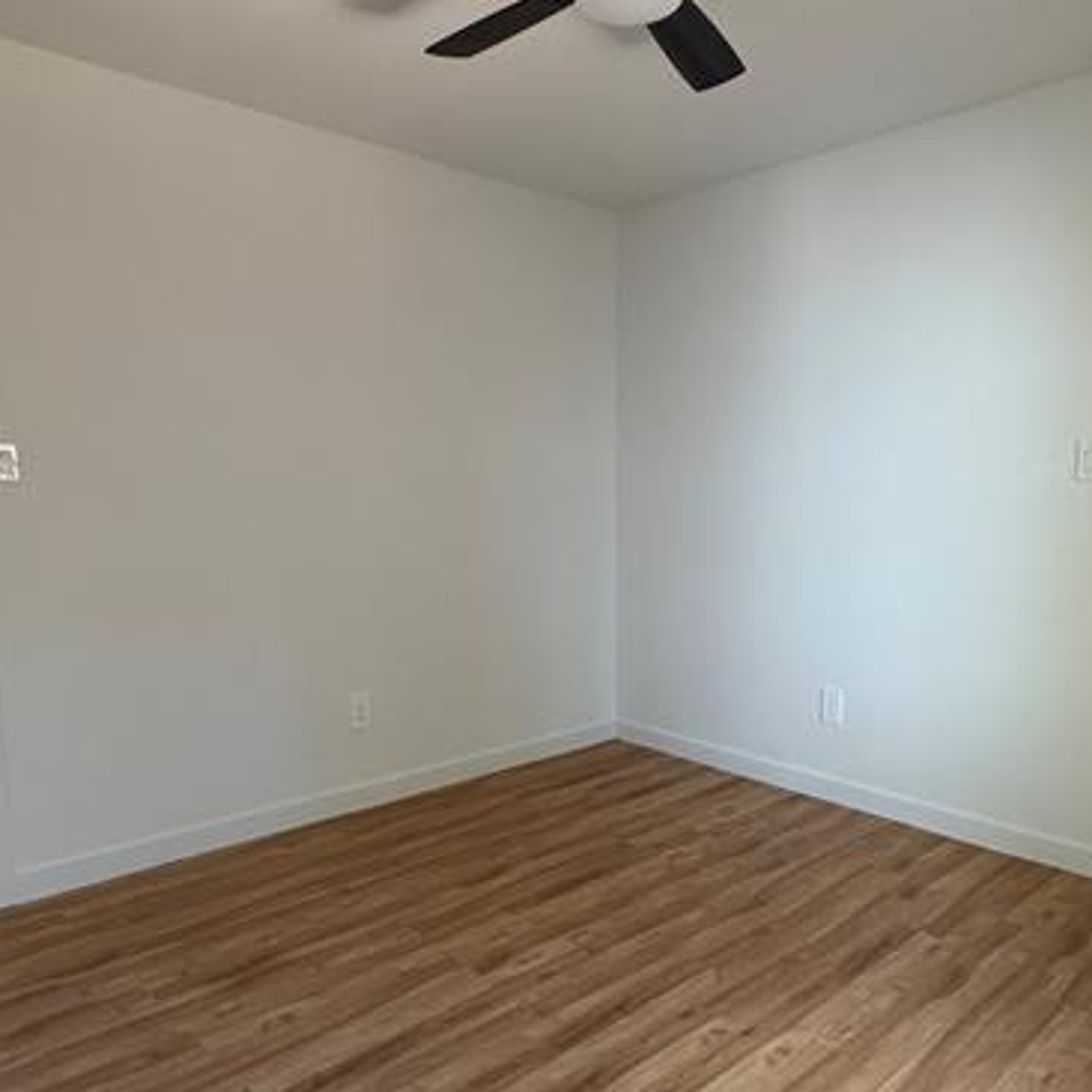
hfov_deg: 60.8
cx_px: 612
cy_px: 618
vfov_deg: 60.7
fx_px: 928
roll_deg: -0.2
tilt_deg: -8.8
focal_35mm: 26
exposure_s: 1/88
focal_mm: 2.22
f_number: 2.2
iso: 320
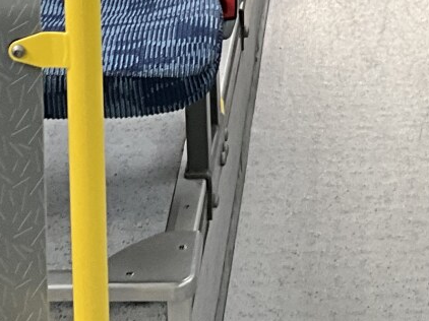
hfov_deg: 14.7
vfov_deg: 10.3
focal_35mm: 132
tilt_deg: -3.5
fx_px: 1635
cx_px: 418
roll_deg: -0.3
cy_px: -326
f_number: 1.8
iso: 64
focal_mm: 3
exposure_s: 1/69
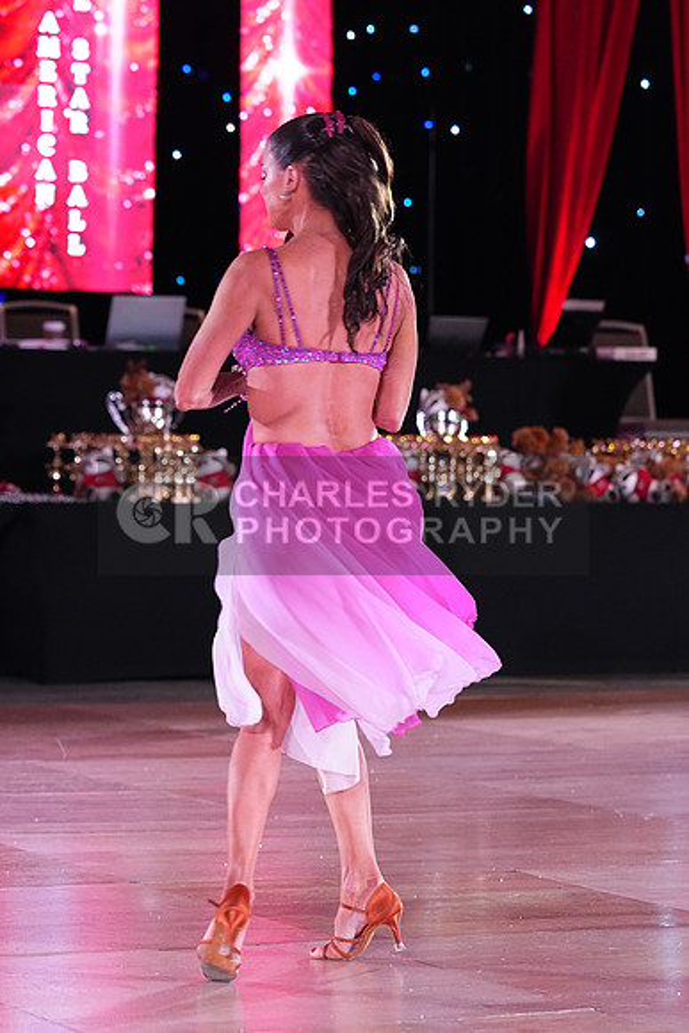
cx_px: 344
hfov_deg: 10.3
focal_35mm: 133
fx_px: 3816
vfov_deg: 15.4
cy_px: 516
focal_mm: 133
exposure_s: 1/320
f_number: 5
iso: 6400
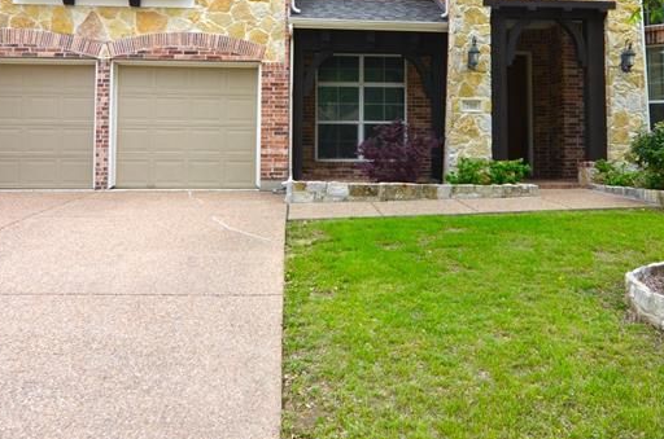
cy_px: 110
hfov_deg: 57.3
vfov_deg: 38.8
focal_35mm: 33
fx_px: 607
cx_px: 354
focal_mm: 11
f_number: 7.1
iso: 200
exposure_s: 1/200
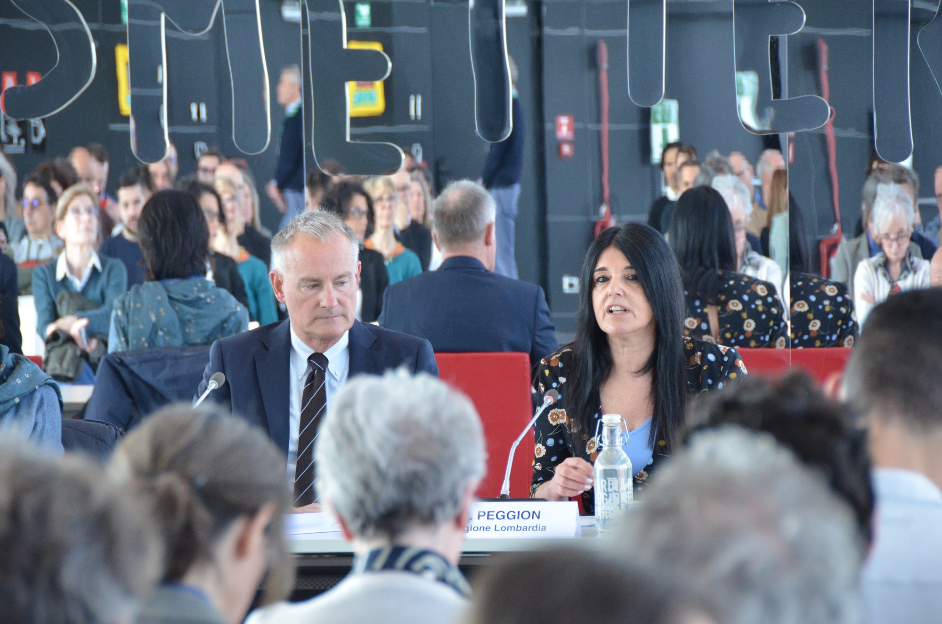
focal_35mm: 225
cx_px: 471
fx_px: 5874
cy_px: 312
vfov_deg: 6.1
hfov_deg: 9.2
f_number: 5.6
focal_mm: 150
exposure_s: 1/200
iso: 1600
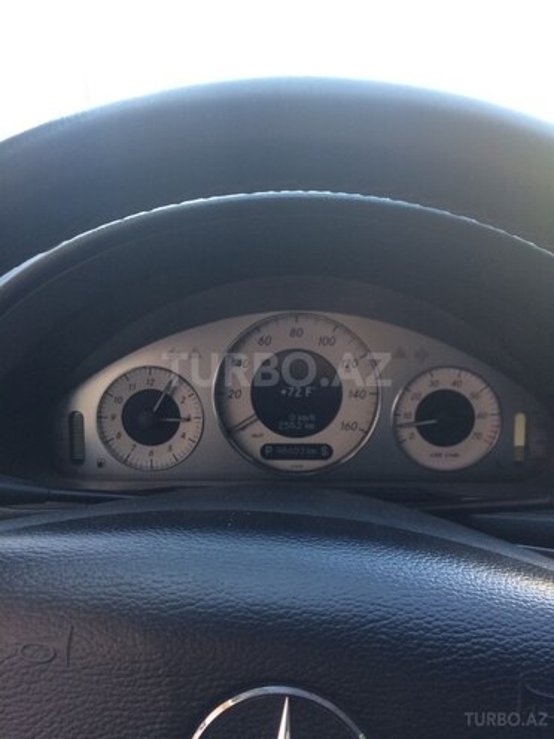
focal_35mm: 29
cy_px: 370
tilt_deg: -23.1
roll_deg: +4.7
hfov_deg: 48.2
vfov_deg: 61.7
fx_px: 619
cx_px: 277
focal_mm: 4.15
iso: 40
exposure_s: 1/33
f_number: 2.2
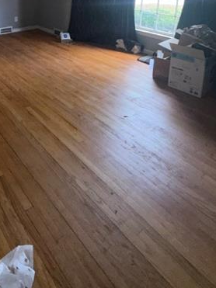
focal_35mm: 29
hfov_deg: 45.0
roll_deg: -0.9
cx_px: 34
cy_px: 15
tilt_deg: -10.5
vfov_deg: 52.1
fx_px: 241
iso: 80
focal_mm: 2.22
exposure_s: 1/77
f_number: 2.2
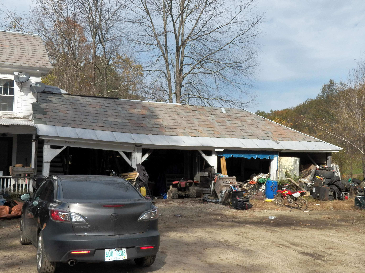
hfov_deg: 46.8
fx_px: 422
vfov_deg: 36.0
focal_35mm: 40
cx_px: 182
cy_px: 136
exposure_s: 1/1600
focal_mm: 7.1
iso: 125
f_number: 4
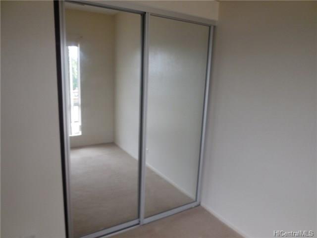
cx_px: 158
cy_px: 119
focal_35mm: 25
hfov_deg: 69.4
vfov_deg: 54.9
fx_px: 229
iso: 160
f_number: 3.1
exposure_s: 1/30
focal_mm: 4.5
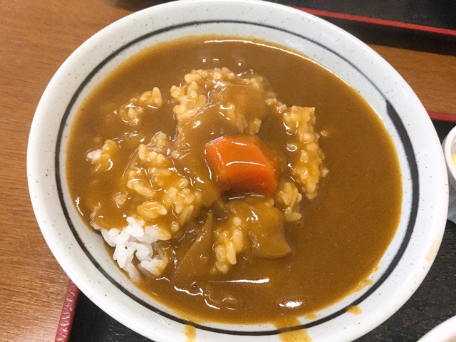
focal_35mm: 31
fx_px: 408
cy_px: 171
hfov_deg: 58.4
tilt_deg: -59.3
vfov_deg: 45.4
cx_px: 228
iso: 200
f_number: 2.4
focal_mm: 3.3
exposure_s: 1/24
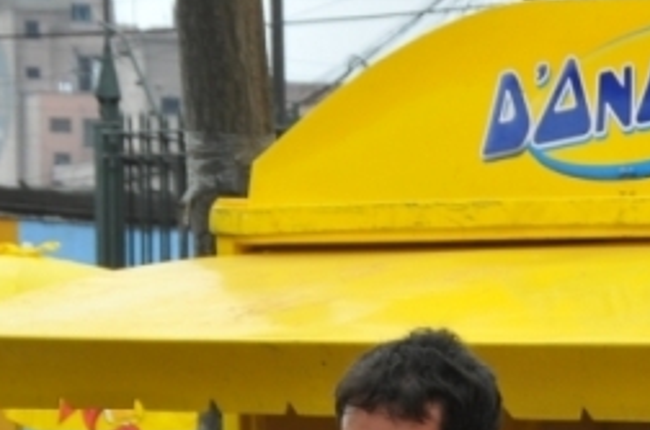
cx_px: 885
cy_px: 628
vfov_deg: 4.6
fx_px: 5280
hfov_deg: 7.0
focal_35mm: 293
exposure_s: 1/250
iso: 200
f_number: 8
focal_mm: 48
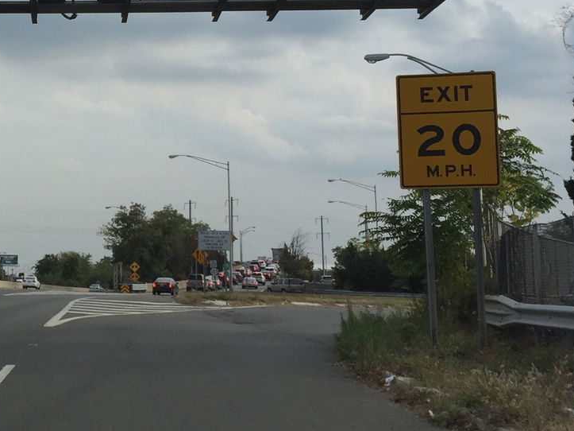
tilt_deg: +3.8
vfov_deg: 19.1
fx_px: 1277
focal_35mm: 77
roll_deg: -1.7
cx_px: -50
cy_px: 133
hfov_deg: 23.8
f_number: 2.2
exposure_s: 1/1582
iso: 32
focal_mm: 4.15
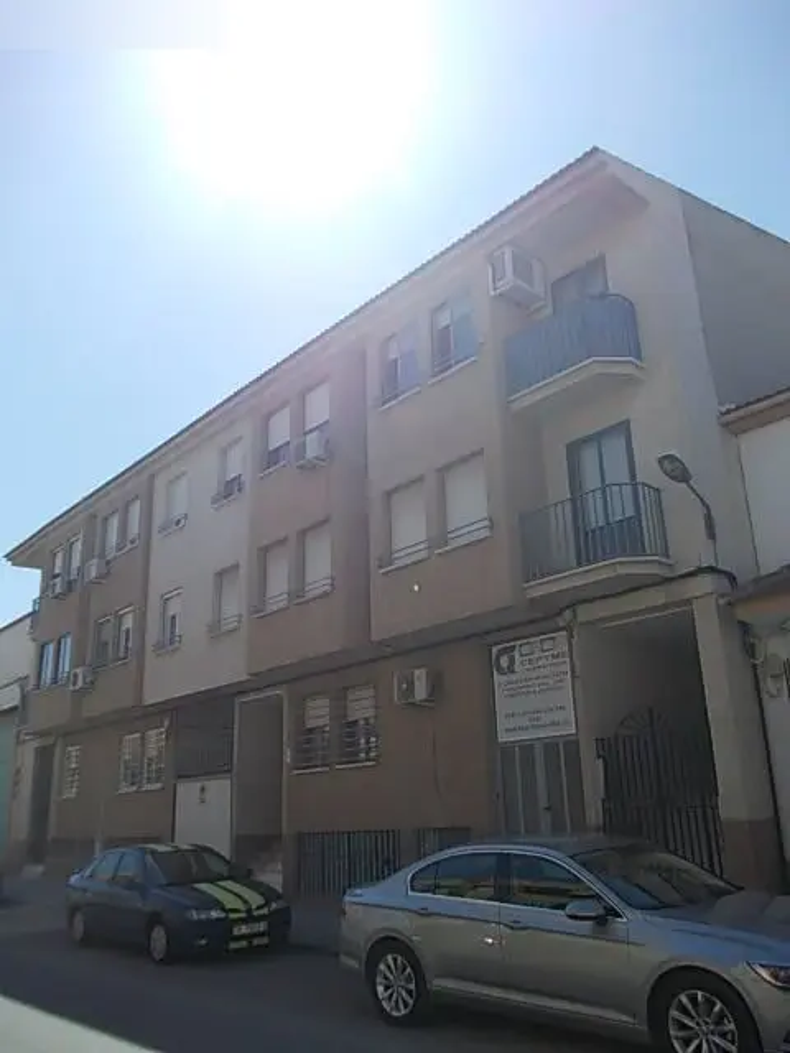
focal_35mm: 28
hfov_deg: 49.7
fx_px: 852
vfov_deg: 63.4
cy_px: 526
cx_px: 395
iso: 80
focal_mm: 4
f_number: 5.4
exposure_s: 1/500
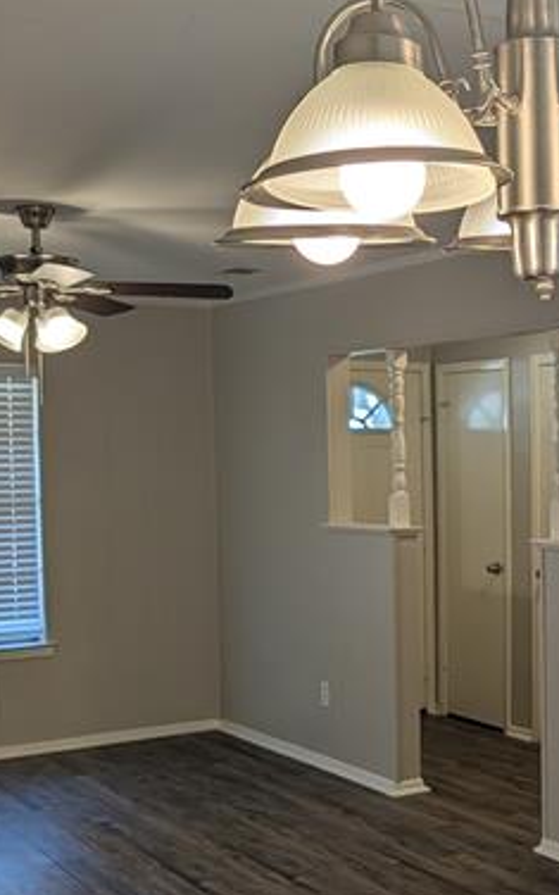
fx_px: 1268
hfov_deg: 23.8
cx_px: 559
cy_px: 509
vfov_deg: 38.8
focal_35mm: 52
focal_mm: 6.9
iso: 177
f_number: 1.68
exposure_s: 1/751
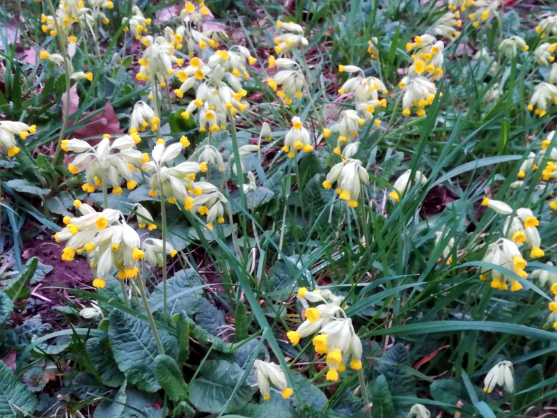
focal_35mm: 47
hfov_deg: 40.4
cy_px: 209
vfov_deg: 30.9
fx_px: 756
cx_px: 278
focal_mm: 3.83
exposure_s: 1/33.3
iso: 250
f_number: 2.2
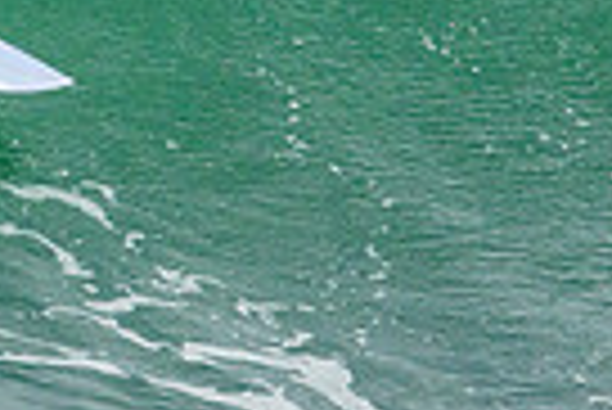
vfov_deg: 0.5
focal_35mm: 2510
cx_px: -40
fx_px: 42715
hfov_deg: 0.8
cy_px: -223
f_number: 11
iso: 1100
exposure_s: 1/2500
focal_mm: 590
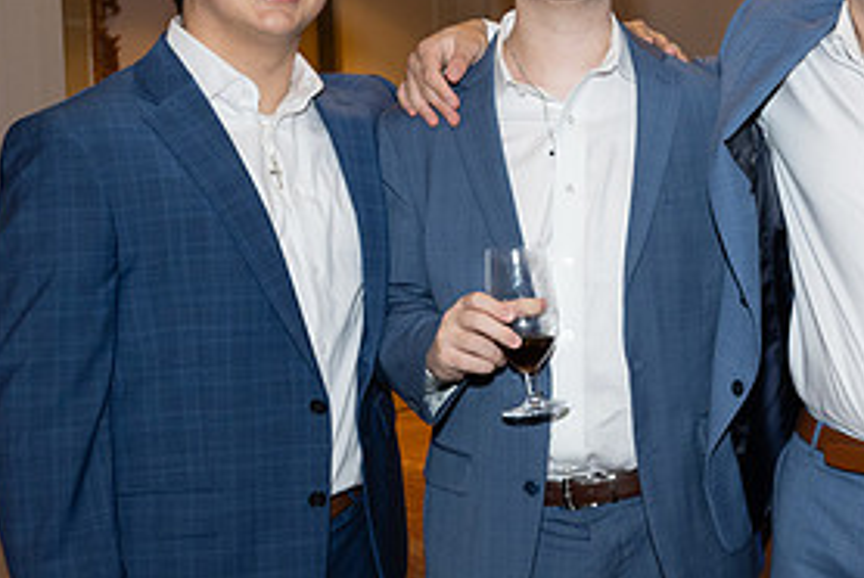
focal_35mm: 74
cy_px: 247
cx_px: 912
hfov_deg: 25.6
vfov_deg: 18.5
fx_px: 1778
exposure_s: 1/100
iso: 800
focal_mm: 26
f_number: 5.6
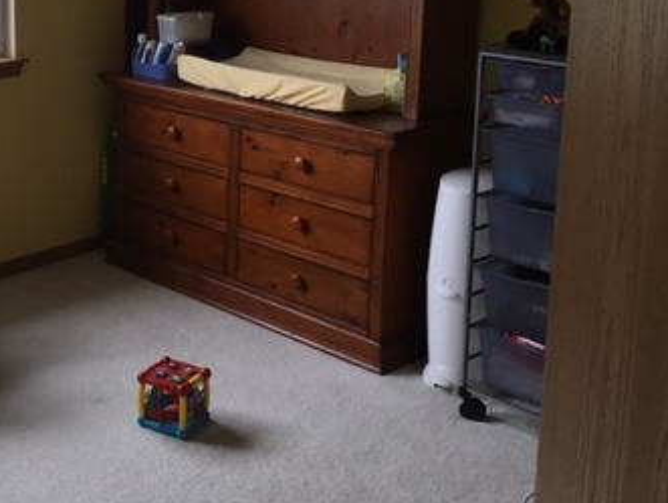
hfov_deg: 32.5
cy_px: 87
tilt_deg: -11.0
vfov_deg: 25.6
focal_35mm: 56
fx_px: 1082
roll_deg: +1.1
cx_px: 59
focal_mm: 4.15
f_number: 2.2
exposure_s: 1/30
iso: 40
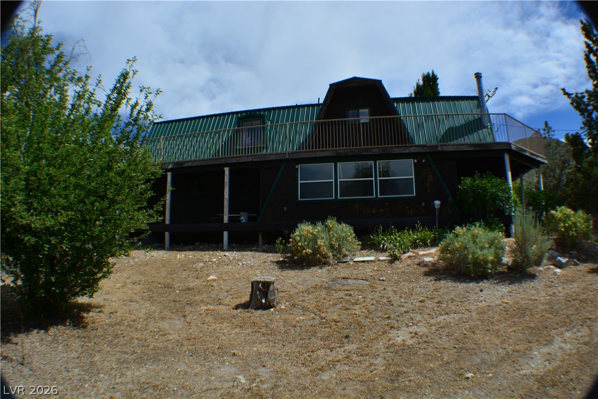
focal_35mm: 33
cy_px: 200
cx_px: 299
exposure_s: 1/200
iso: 100
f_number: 13
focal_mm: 22
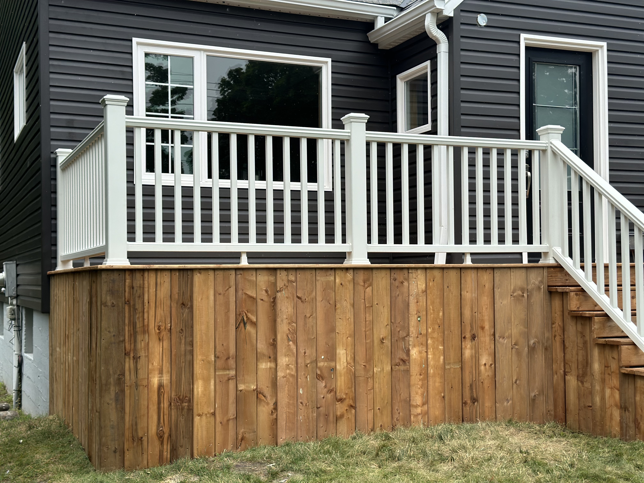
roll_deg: +0.7
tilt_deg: +2.0
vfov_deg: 30.3
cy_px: 242
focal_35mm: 48
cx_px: 322
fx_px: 893
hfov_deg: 39.7
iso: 80
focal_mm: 6.86
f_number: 1.78
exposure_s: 1/2809
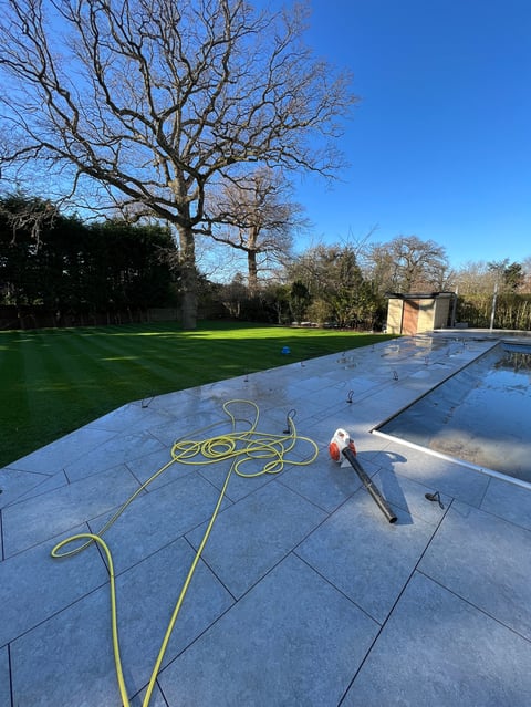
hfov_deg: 90.0
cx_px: 266
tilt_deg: -10.1
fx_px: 266
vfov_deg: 106.1
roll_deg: +1.2
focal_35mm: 13
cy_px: 354
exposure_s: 1/371
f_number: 1.8
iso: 32
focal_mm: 1.57
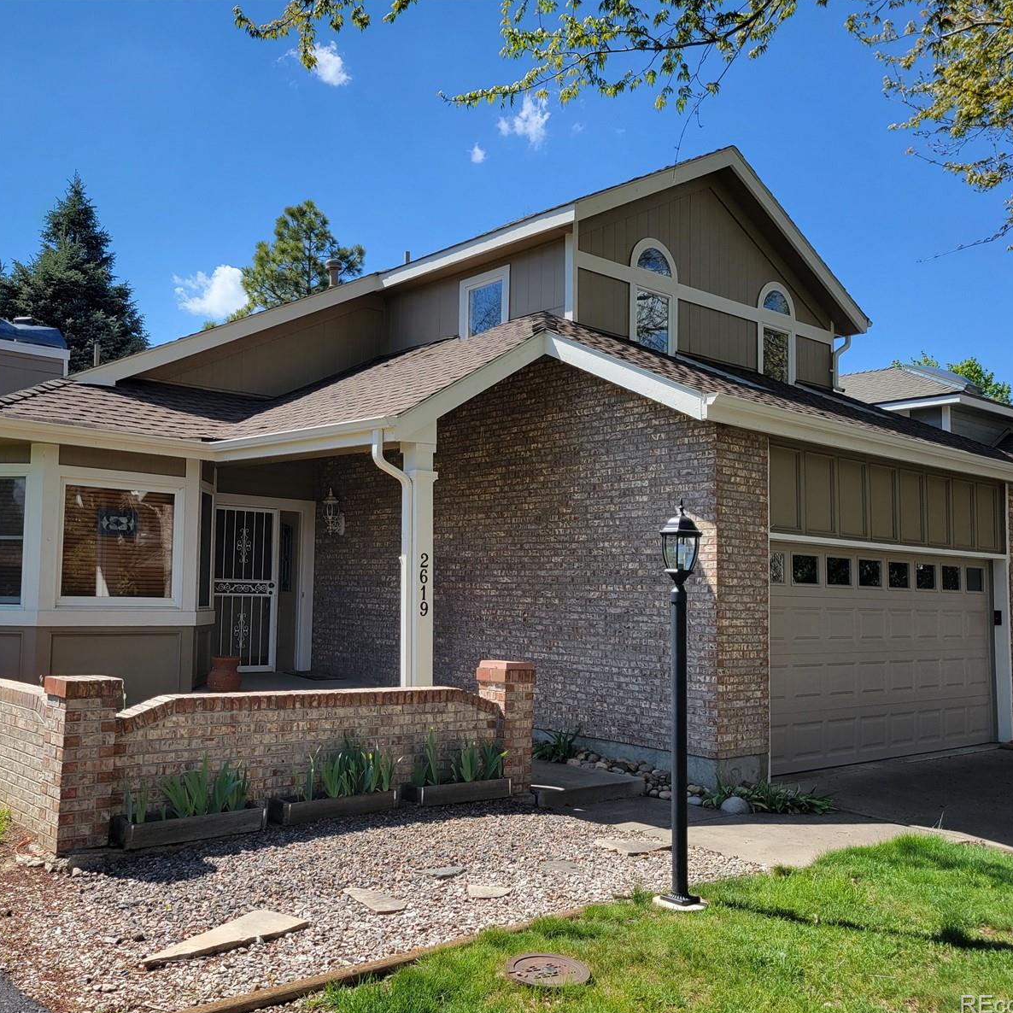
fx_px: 1026
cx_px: 415
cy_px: 510
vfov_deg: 52.5
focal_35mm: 31
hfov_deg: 52.2
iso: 40
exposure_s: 1/1476
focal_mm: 5.4
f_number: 1.8
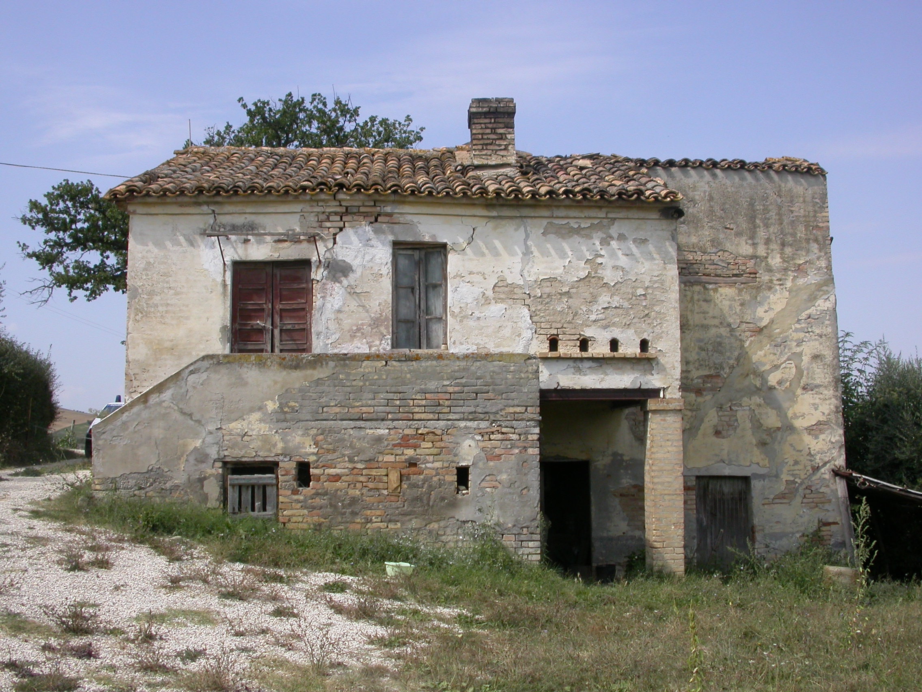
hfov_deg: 49.0
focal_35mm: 38
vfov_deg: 37.7
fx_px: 1012
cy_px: 346
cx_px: 461
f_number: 7.5
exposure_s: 1/318
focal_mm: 7.85
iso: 100
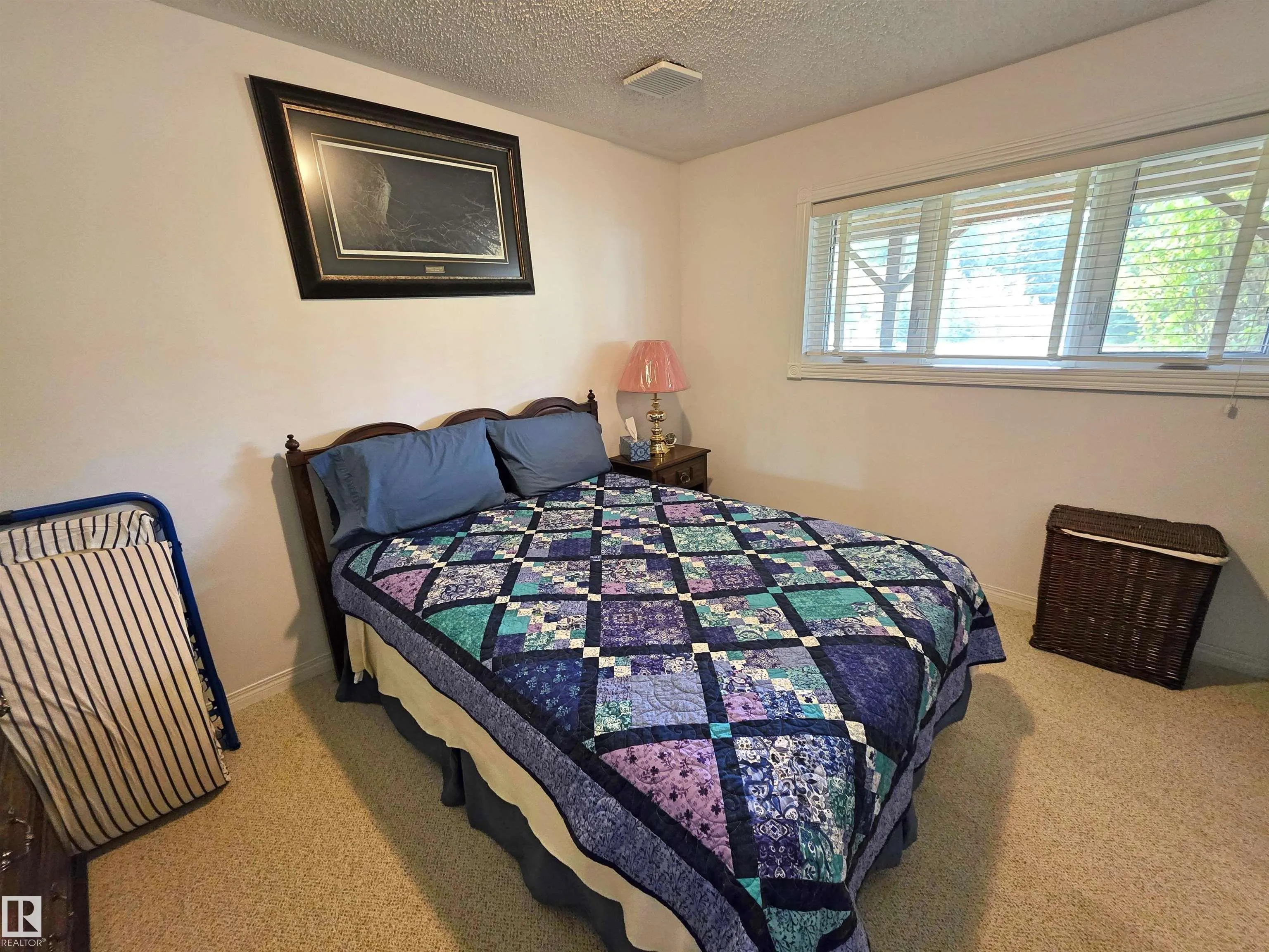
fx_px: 477
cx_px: 634
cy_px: 476
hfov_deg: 106.2
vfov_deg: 89.9
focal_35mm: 13
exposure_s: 1/60
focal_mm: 2.2
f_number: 1.9
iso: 500
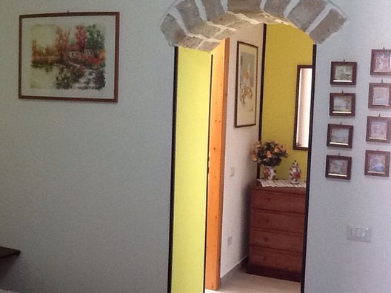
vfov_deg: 29.1
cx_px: 204
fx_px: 565
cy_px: 137
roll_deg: -0.7
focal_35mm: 50
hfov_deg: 38.2
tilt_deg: -4.7
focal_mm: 2.03
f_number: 2.4
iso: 160
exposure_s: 1/33
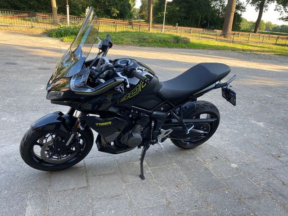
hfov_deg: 67.3
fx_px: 216
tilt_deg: -21.6
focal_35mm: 26
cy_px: 108
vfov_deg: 53.1
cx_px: 144
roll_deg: -6.6
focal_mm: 4.25
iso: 32
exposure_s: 1/122
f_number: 1.8
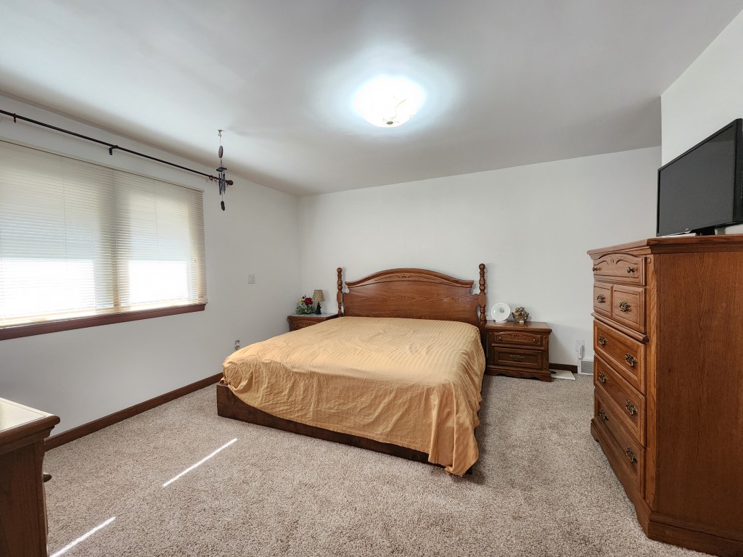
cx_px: 372
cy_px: 278
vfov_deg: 89.9
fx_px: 279
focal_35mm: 13
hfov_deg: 106.2
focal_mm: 2.2
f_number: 2.2
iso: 400
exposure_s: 1/60
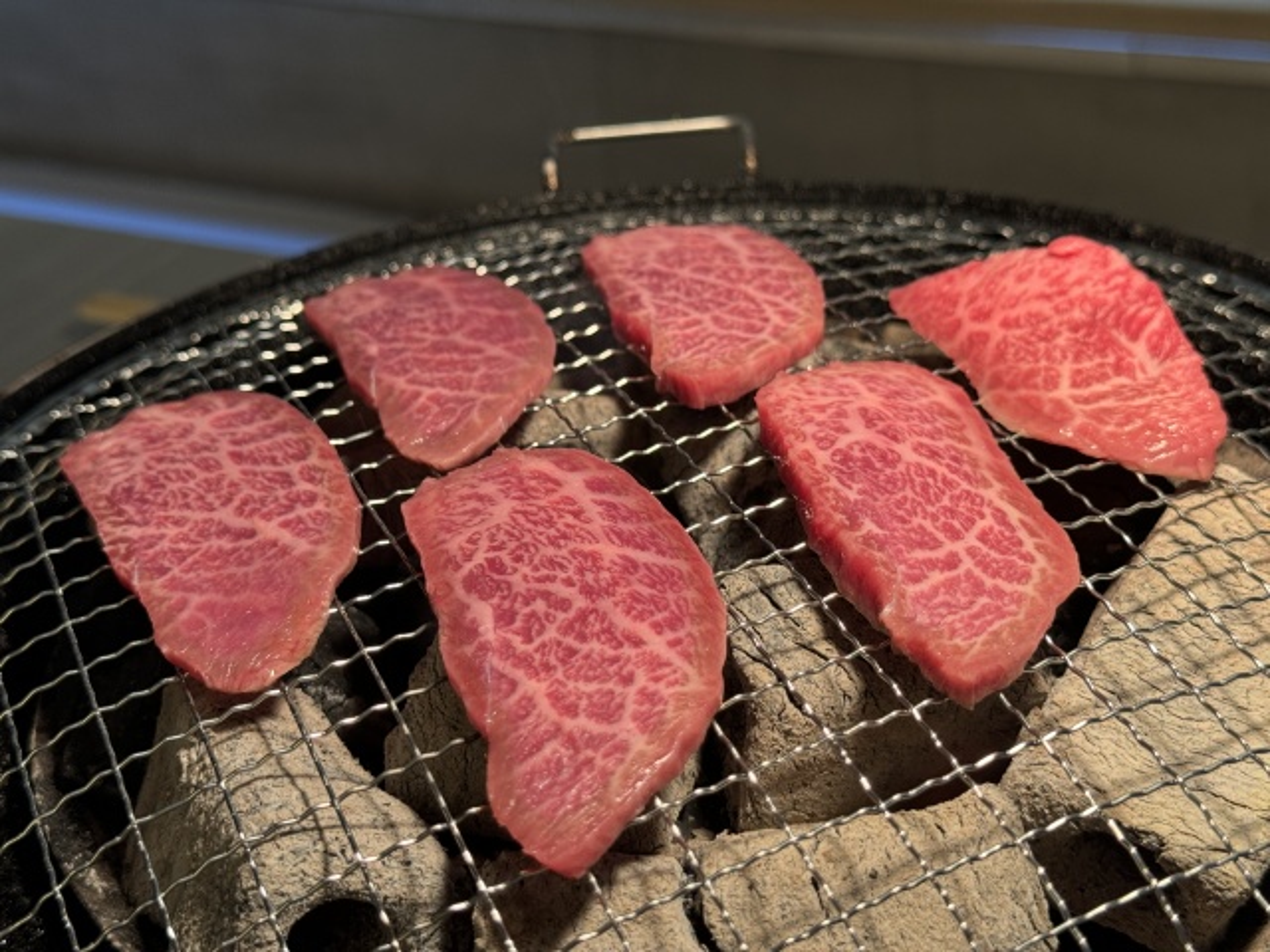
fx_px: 1761
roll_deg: +4.1
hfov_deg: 39.7
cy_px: 476
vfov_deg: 30.3
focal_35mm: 48
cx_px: 635
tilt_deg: -30.9
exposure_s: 1/50
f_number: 1.78
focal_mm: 6.76
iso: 64
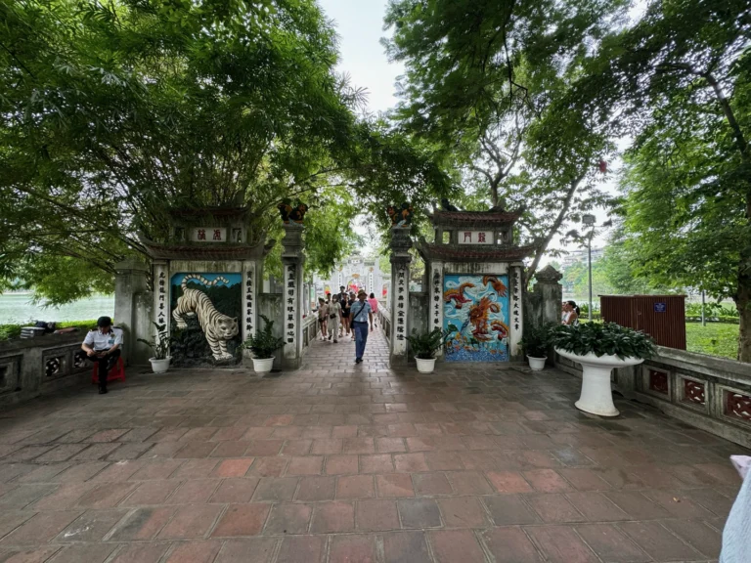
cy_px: 282
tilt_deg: +3.1
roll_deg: -0.1
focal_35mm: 14
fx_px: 304
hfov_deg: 102.1
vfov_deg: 85.7
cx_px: 376
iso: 160
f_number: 2.2
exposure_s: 1/99
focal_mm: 2.22
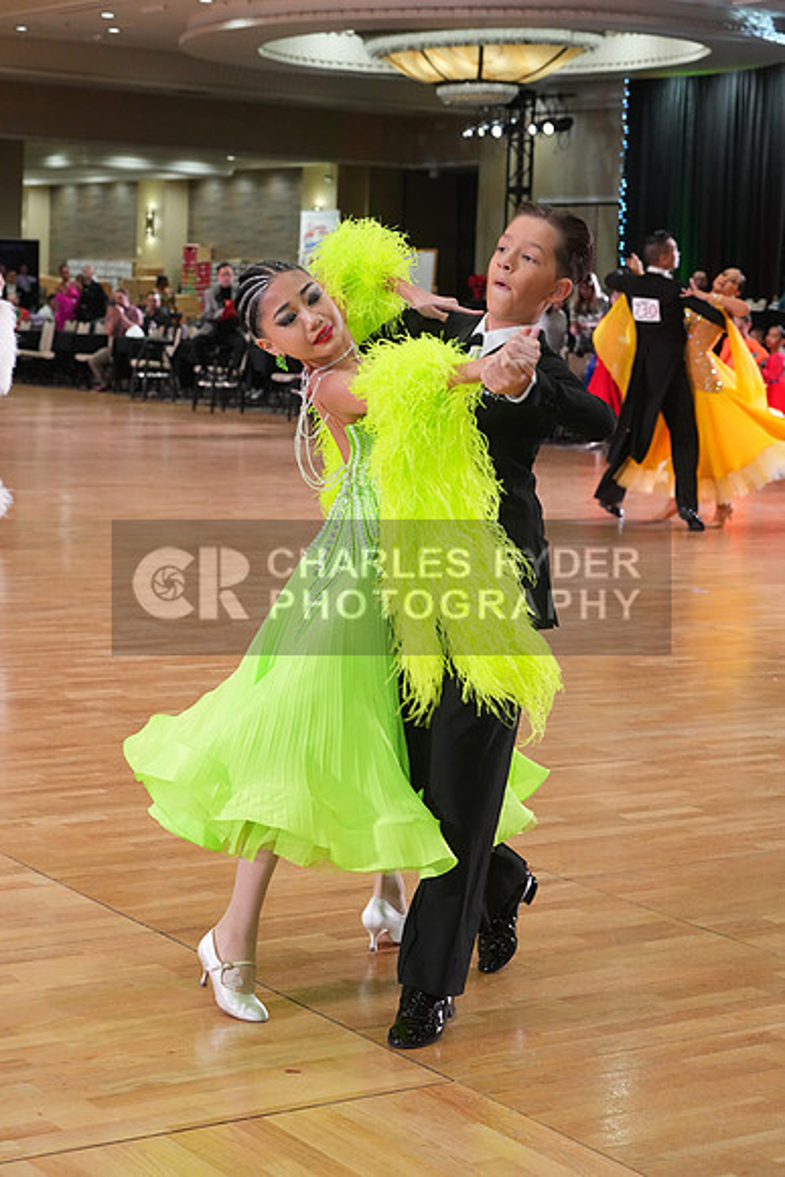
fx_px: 2288
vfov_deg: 28.8
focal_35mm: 70
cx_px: 392
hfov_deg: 19.5
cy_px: 588
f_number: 6.3
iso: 4000
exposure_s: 1/200
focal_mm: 70
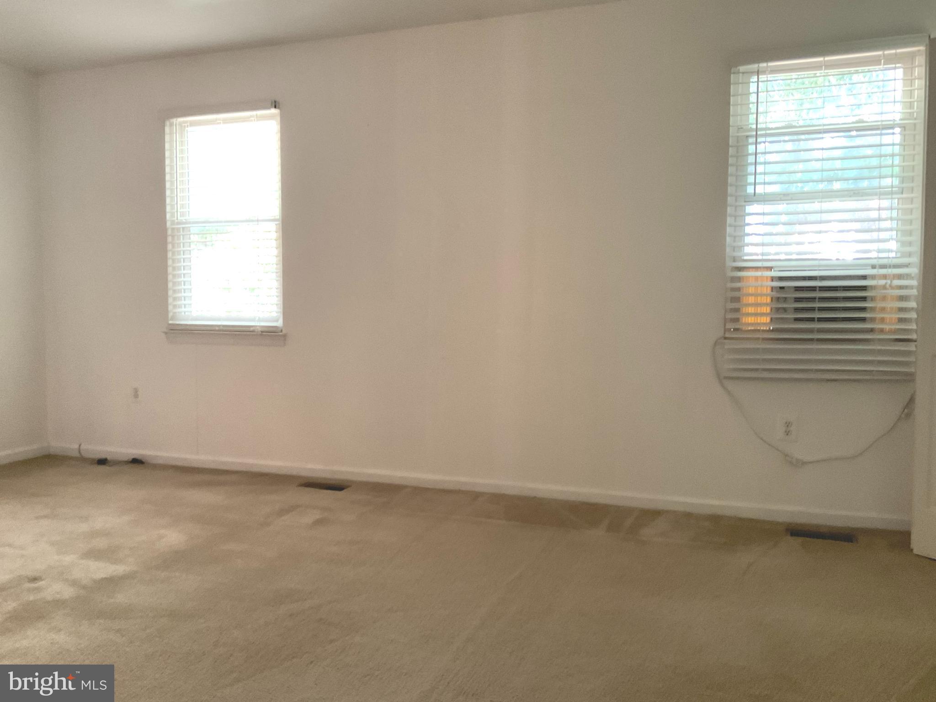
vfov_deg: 48.2
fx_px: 784
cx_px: 468
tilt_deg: -2.4
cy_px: 351
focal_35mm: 29
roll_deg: -0.8
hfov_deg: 61.7
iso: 320
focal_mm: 3
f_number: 1.8
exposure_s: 1/40
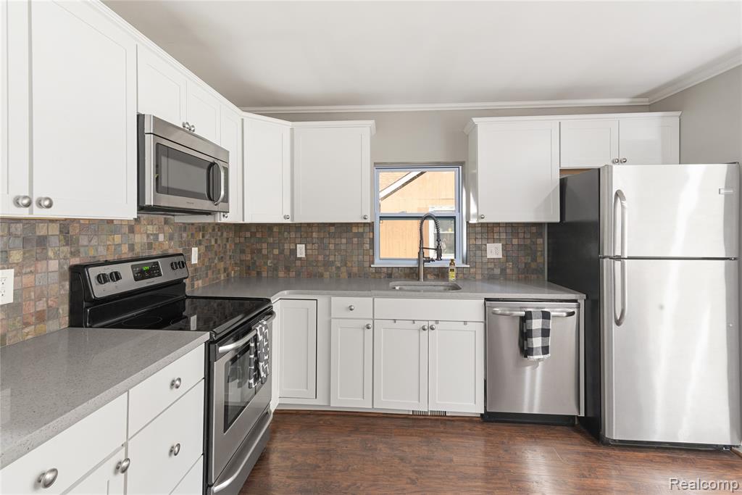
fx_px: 350
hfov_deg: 93.3
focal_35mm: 17
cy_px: 248
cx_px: 371
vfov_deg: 70.5
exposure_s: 2
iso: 320
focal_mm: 17
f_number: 9
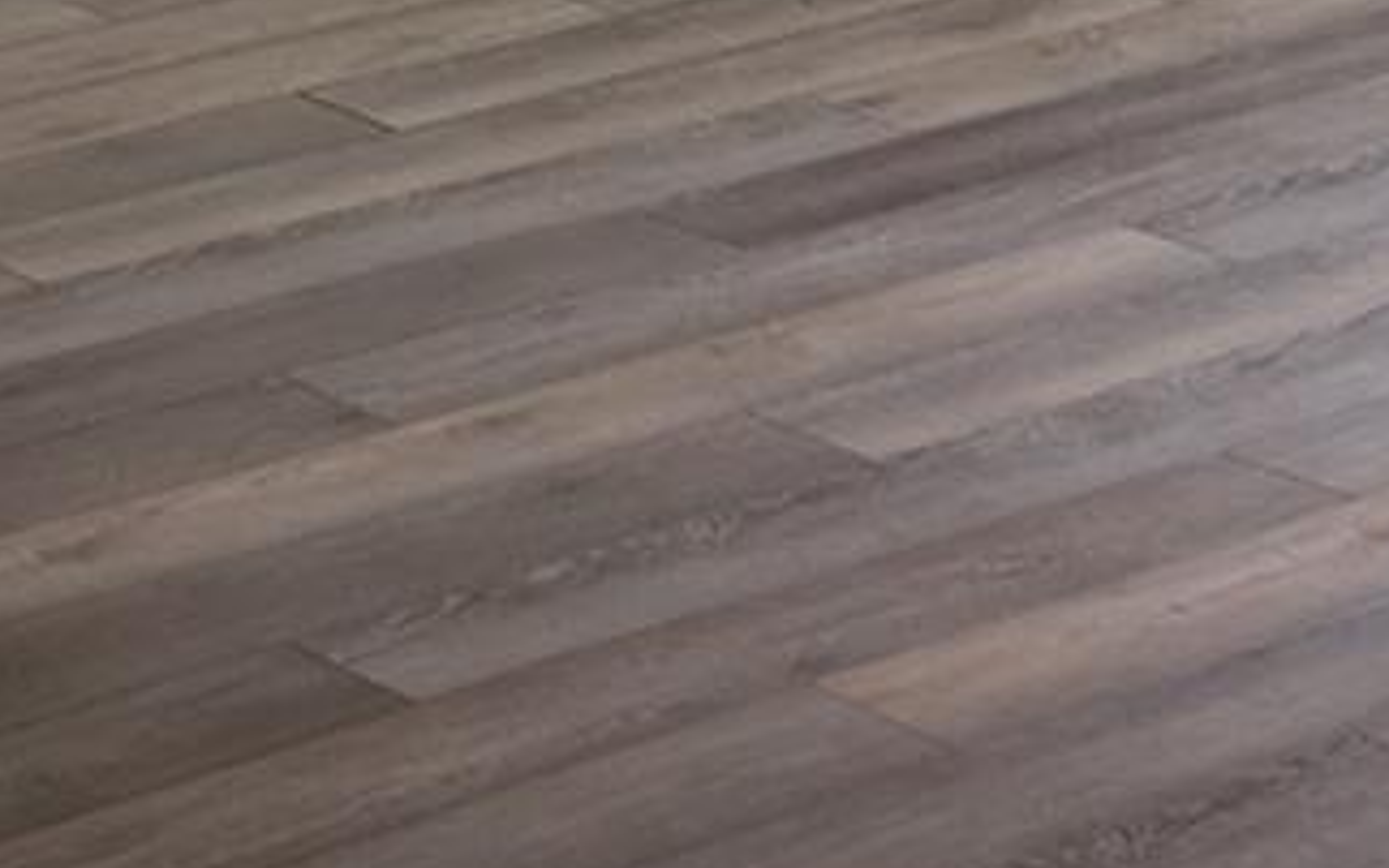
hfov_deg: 13.5
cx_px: 404
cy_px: -1158
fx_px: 5869
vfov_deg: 7.9
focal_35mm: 155
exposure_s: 1/40
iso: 320
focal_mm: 16
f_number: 4
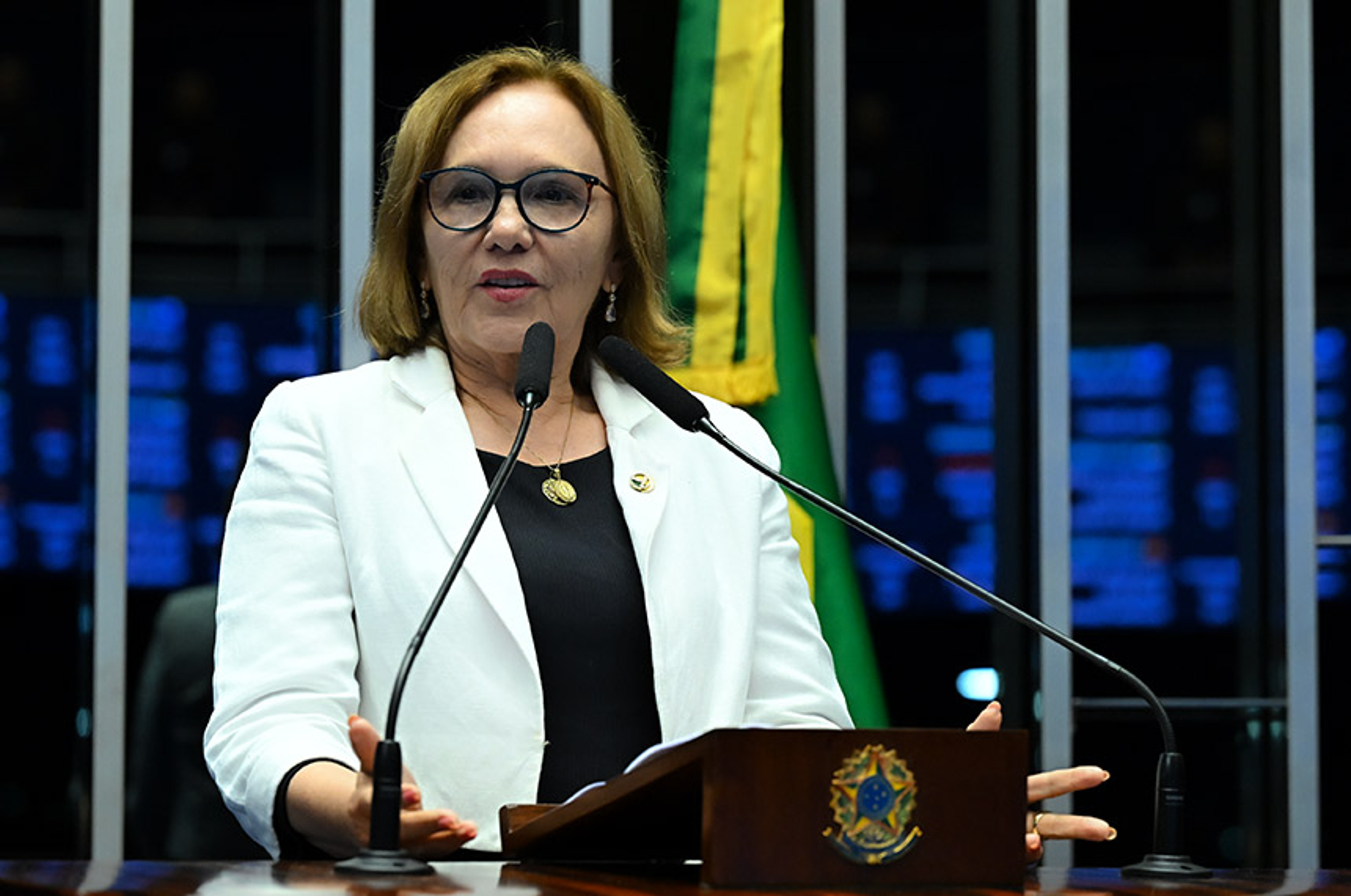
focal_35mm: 115
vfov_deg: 11.9
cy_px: 448
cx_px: 676
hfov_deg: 17.8
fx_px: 4308
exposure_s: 1/160
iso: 5000
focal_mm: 115
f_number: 4.5
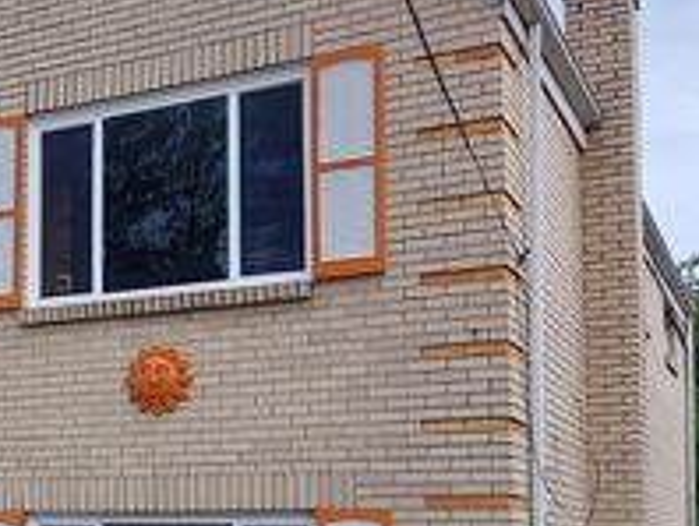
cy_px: 461
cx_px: -78
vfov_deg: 22.8
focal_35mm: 63
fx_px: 1274
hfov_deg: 27.9
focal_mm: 4.6
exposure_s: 1/120
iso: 50
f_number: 2
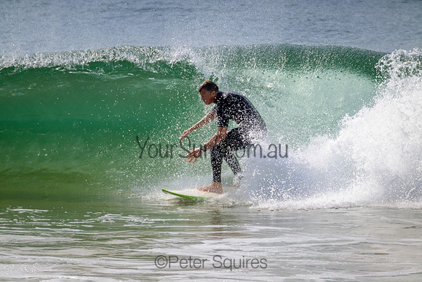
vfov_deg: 1.7
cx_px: 211
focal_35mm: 800
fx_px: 9380
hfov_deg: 2.6
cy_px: 141
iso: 560
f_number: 11
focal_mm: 800
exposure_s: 1/2000
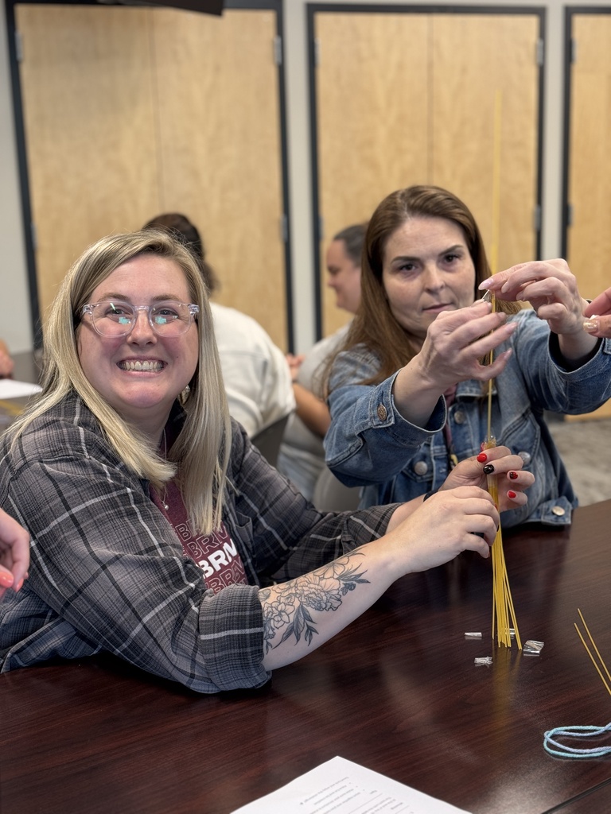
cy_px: 407
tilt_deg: -10.3
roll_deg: +1.9
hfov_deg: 30.3
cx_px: 306
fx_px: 1130
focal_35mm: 48
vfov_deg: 39.7
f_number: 1.78
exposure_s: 1/60
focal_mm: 6.76
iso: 100
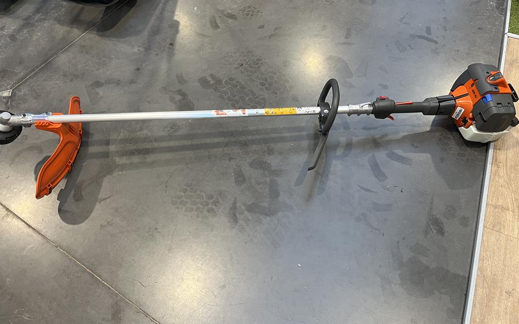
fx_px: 396
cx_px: 261
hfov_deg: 66.5
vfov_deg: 44.3
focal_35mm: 28
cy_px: 132
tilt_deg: -55.8
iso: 64
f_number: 1.6
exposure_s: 1/50
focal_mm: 5.1
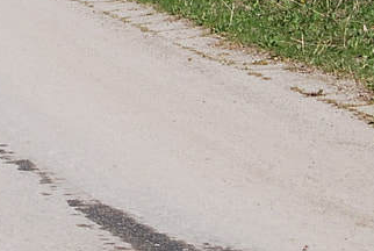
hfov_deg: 5.0
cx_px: -250
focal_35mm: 409
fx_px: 4262
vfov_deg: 3.3
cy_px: -286
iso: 200
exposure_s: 1/200
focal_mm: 55
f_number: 10
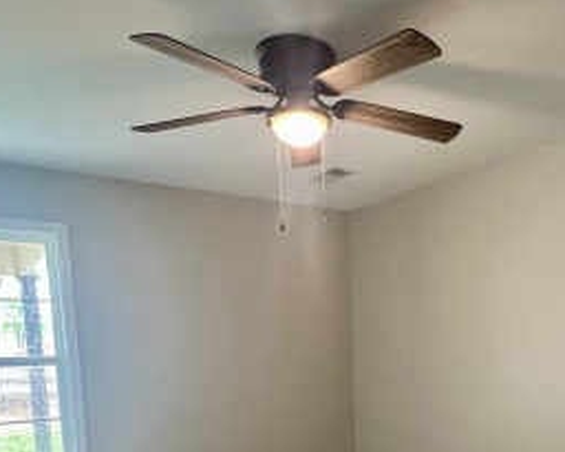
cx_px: 392
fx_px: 552
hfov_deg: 52.8
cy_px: 423
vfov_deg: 40.5
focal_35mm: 33
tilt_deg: -7.9
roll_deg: +1.2
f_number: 1.8
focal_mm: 1.57
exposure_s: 1/60
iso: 320
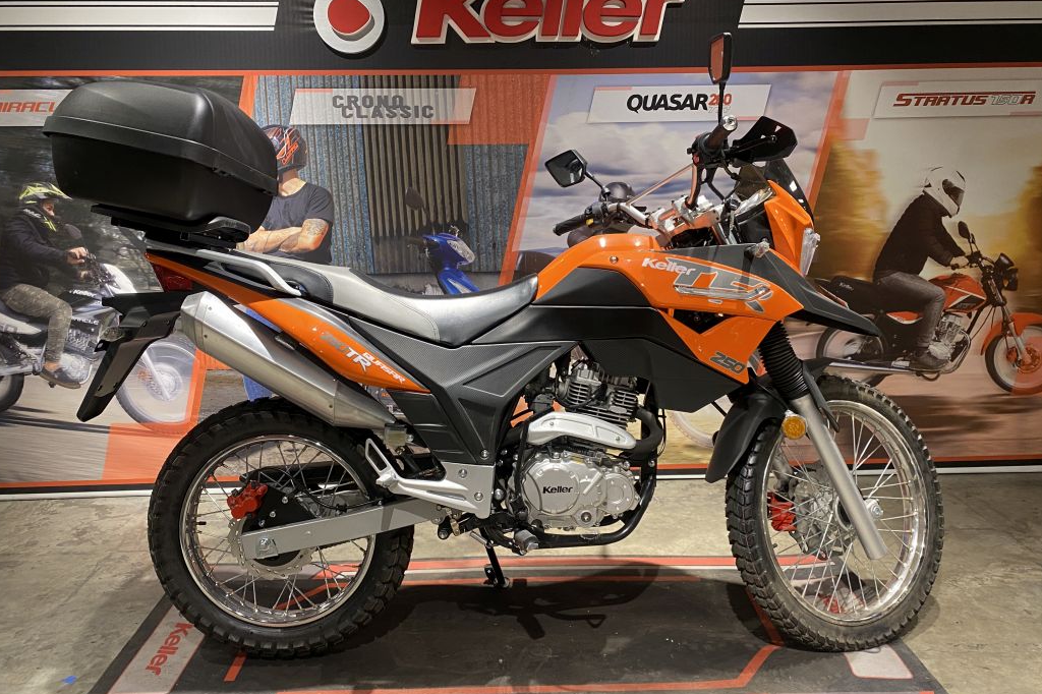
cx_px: 530
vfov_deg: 46.4
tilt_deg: -13.2
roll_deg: +1.3
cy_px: 348
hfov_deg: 65.5
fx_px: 810
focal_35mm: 28
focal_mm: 4.25
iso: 125
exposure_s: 1/50
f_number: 1.8
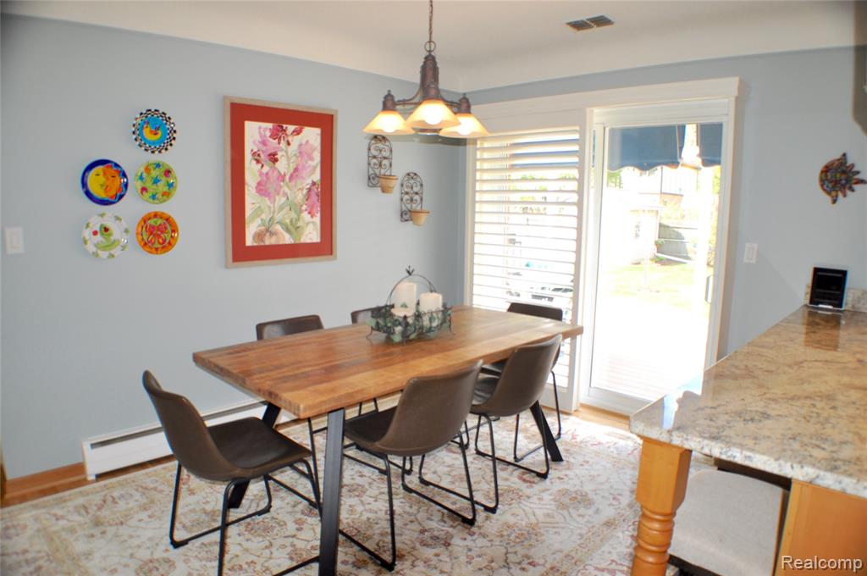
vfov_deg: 43.5
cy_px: 288
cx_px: 434
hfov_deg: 62.0
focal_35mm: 30
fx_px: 722
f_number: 4
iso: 320
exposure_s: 1/125
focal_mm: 20
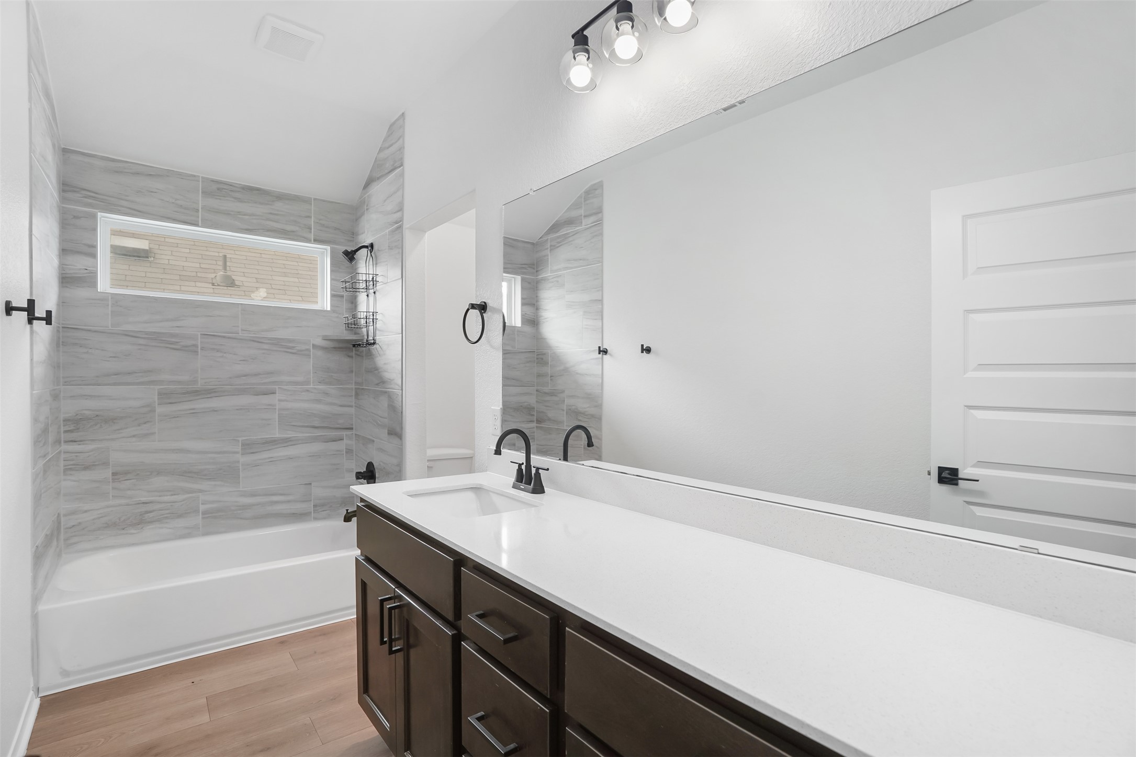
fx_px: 505
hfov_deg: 96.7
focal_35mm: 16
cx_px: 568
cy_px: 378
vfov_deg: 73.8
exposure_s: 1/20
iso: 640
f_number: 5.6
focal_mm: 16
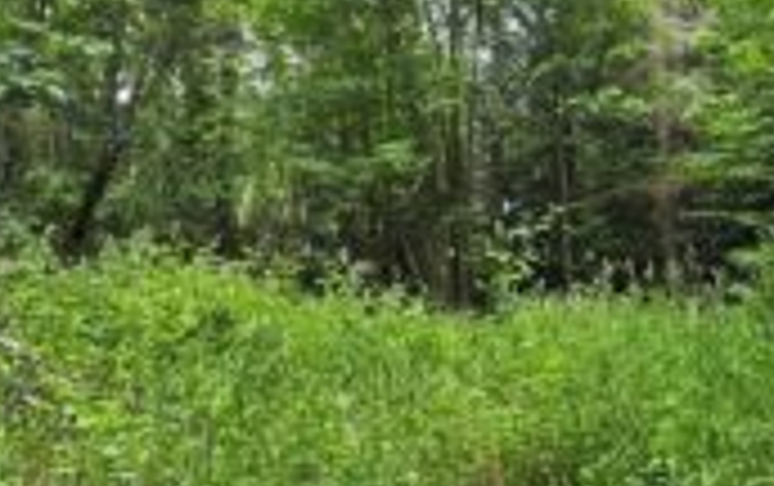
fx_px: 676
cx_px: 468
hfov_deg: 59.1
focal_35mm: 32
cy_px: 225
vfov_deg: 39.5
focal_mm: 2.2
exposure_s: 1/215
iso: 50
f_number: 2.2
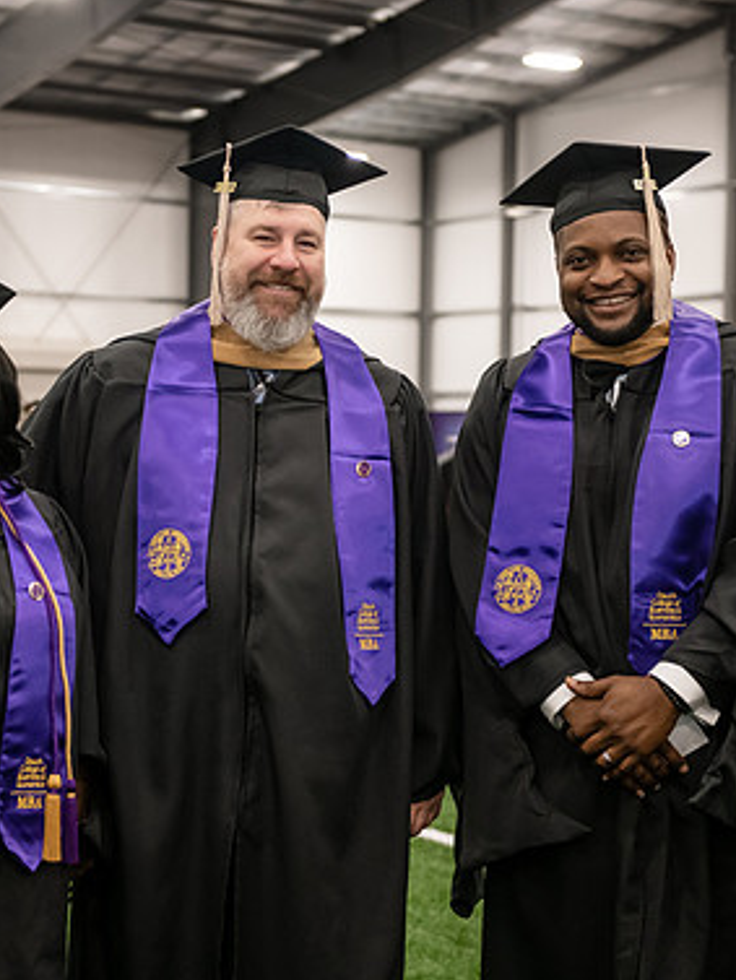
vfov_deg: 26.3
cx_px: 268
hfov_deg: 19.9
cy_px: 487
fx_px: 2097
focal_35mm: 74
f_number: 3.2
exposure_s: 1/160
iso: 2000
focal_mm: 50
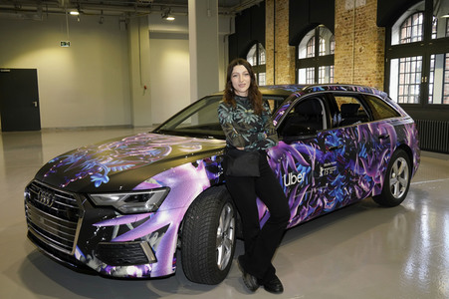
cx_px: 224
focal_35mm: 33
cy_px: 150
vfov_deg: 39.9
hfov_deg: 57.3
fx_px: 411
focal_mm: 33
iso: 1600
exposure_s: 1/80
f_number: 8
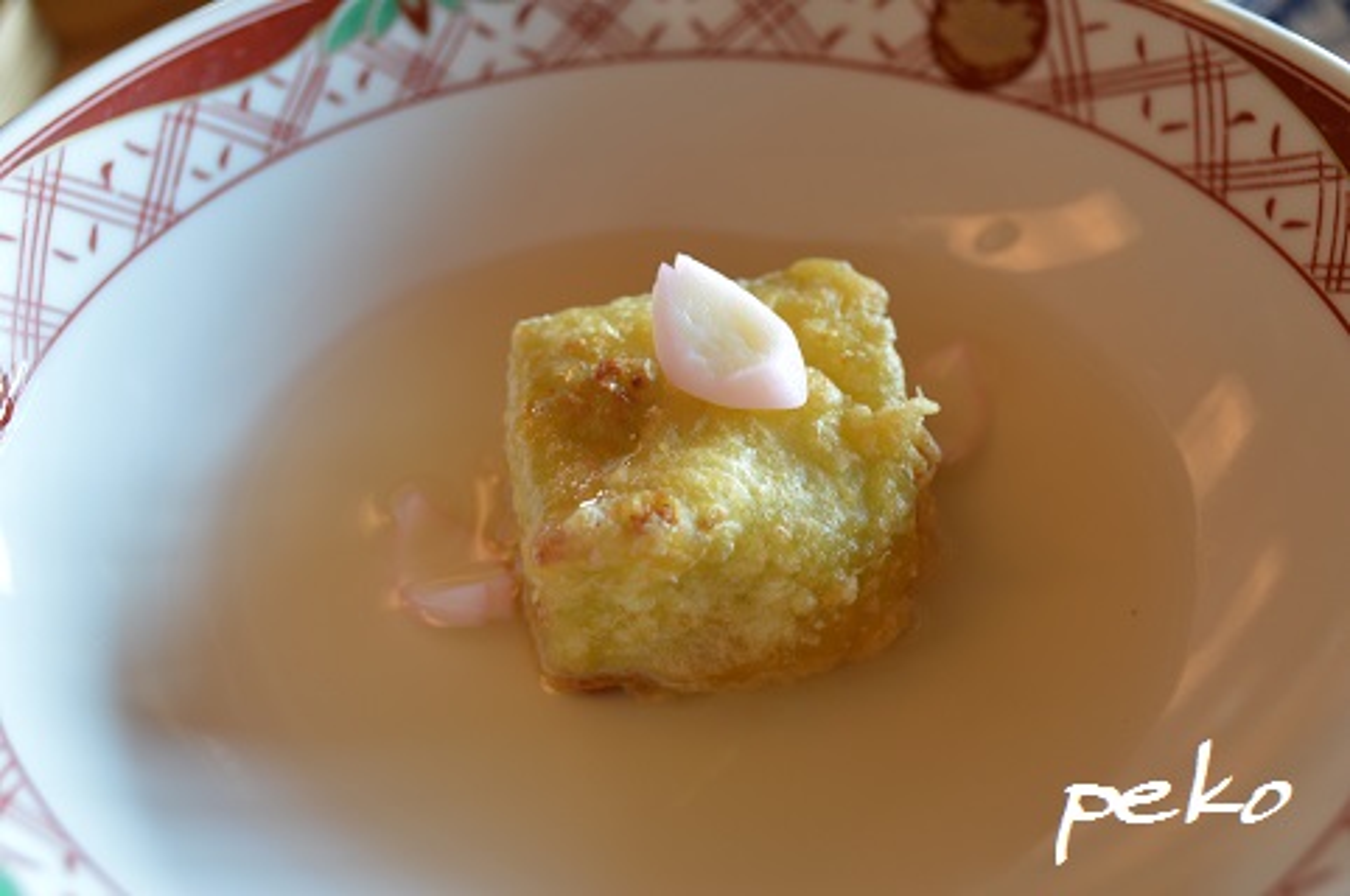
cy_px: 448
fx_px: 1685
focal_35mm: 45
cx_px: 675
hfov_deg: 43.7
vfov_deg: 29.8
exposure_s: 1/30
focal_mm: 30
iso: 400
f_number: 4.5
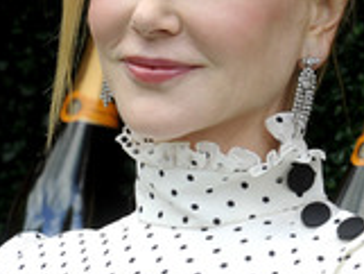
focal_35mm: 537
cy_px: 102
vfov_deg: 2.8
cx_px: 210
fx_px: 5651
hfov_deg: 3.7
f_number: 8
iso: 640
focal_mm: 200
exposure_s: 1/640
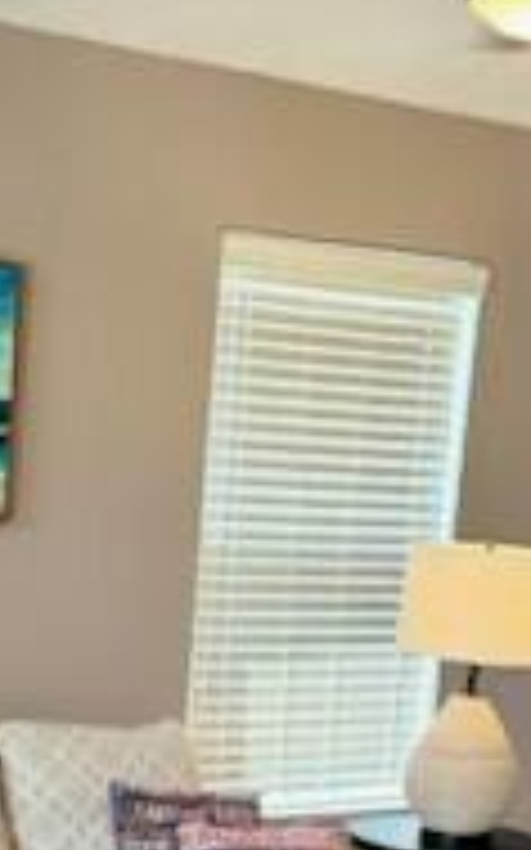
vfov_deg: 23.2
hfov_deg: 15.1
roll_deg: -4.0
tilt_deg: -9.7
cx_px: 108
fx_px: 1993
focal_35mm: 86
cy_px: 832
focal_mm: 6.76
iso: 125
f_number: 1.78
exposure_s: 1/120
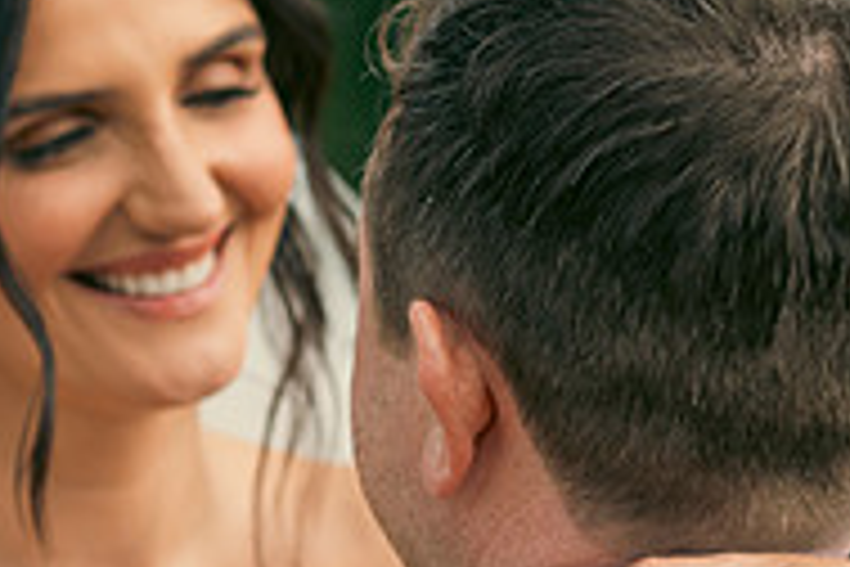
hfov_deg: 5.6
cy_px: 547
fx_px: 8712
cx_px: 319
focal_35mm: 369
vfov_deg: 3.7
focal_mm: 120
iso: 100
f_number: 3.5
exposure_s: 1/320
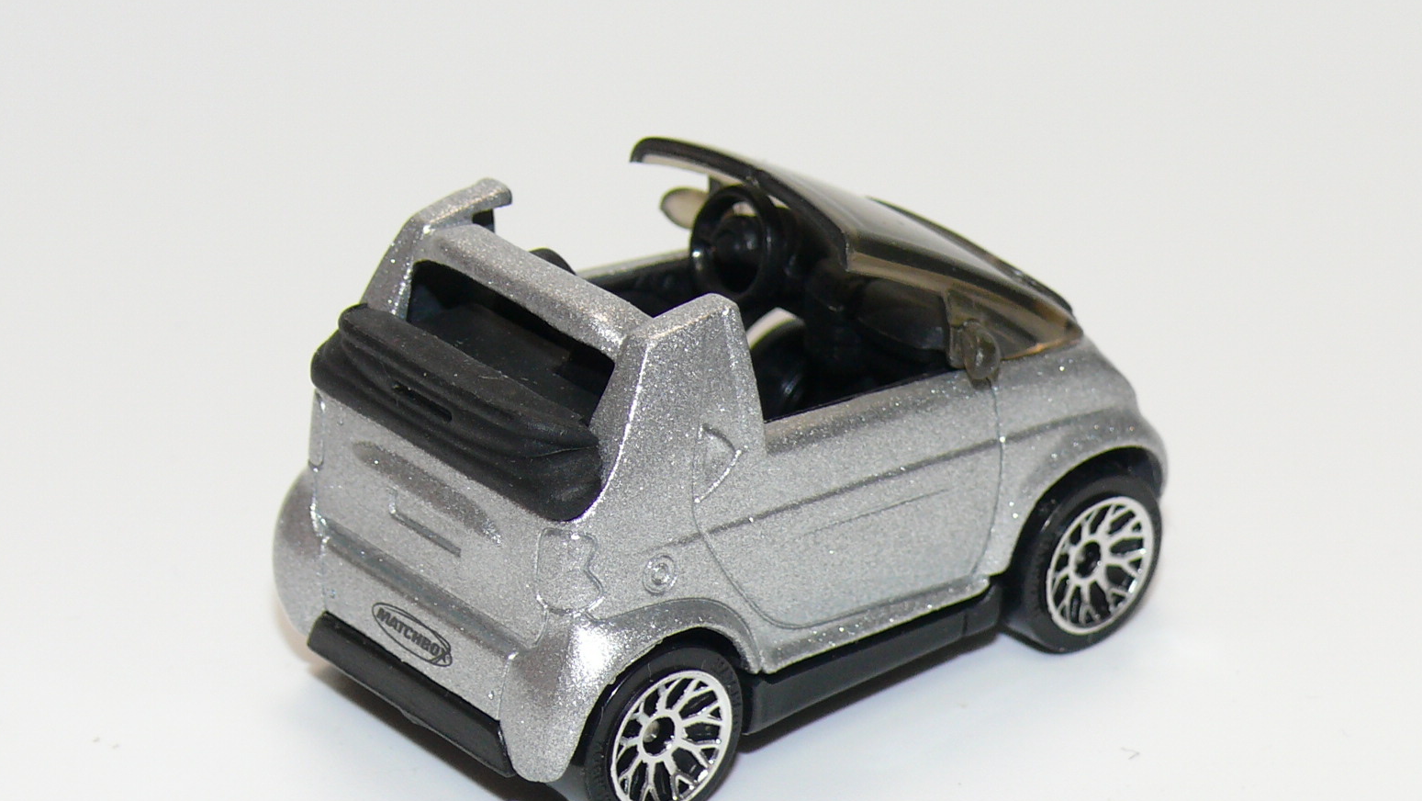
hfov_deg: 17.0
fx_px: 4752
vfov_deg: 9.6
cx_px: 710
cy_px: 430
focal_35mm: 126
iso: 100
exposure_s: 1/30
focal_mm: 14.1
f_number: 4
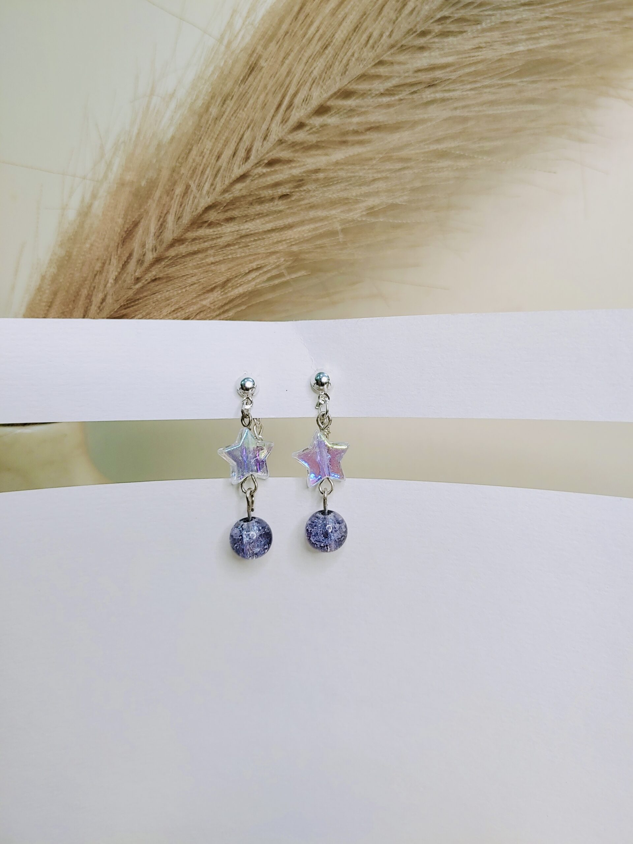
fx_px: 634
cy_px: 422
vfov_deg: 67.3
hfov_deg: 53.1
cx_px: 316
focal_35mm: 26
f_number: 1.8
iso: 150
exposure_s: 1/100
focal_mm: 4.36
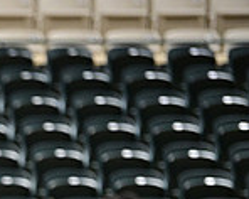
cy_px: 309
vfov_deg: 2.4
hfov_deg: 3.0
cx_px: -237
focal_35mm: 644
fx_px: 4740
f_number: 3.2
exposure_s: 1/1000
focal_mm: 175
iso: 6400
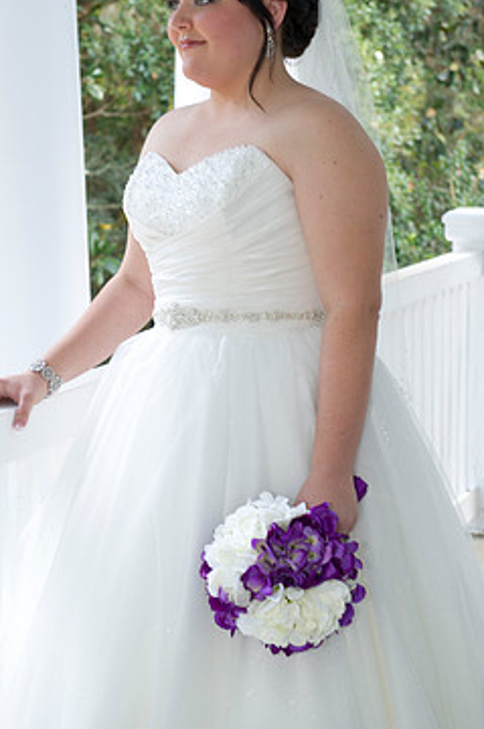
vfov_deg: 27.0
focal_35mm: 75
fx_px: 1517
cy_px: 300
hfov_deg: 18.1
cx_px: 254
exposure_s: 1/50
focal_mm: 60
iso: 320
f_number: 5.6
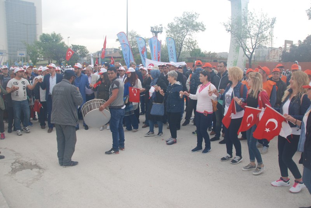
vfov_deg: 48.1
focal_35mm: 27
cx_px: 156
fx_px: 234
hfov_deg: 67.3
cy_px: 104
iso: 100
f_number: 5.6
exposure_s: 1/125
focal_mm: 18
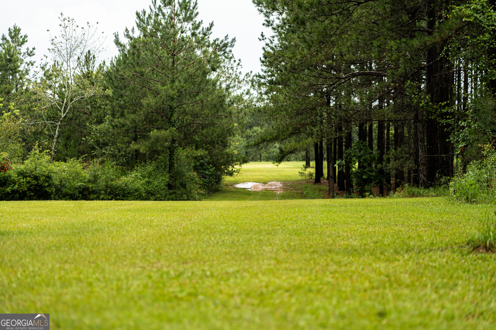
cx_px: 248
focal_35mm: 105
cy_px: 165
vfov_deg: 13.0
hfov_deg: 19.5
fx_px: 1447
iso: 500
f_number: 4
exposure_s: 1/160
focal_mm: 105
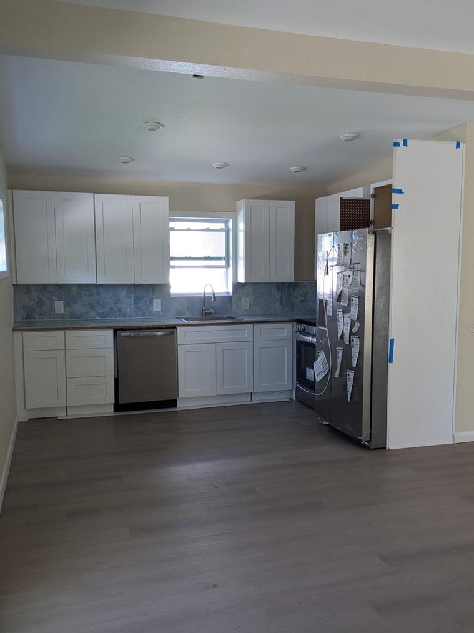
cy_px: 329
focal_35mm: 32
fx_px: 585
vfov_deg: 56.8
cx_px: 232
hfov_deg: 44.1
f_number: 1.73
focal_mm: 4.38
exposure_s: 1/120
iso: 63
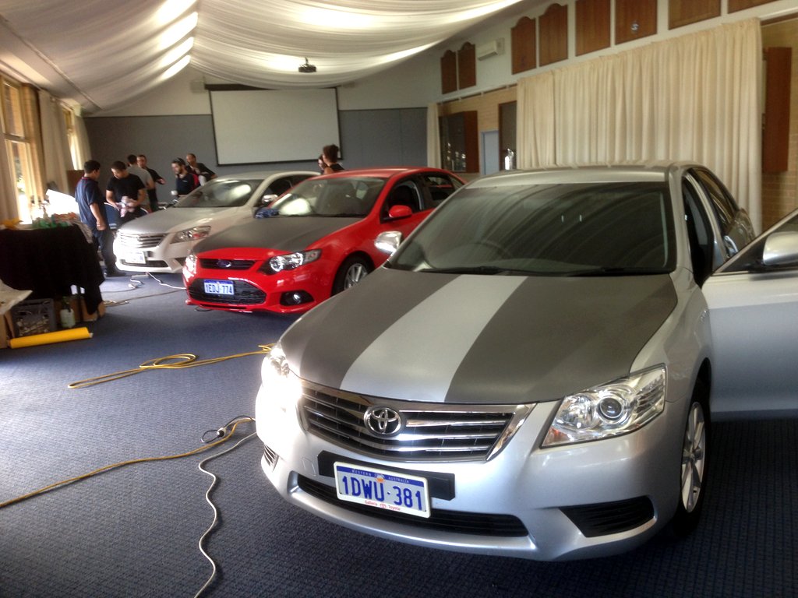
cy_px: 299
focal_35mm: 33
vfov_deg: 42.9
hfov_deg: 55.4
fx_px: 761
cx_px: 399
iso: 64
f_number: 2.4
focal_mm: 4.13
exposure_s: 1/20
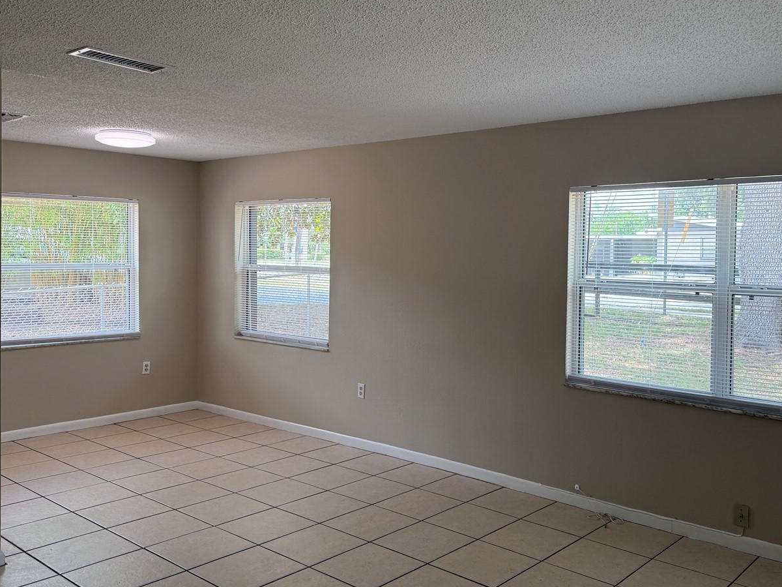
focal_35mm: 32
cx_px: 466
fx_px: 723
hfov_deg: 56.4
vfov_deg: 44.1
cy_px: 269
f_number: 1.78
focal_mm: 6.76
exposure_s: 1/243
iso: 100
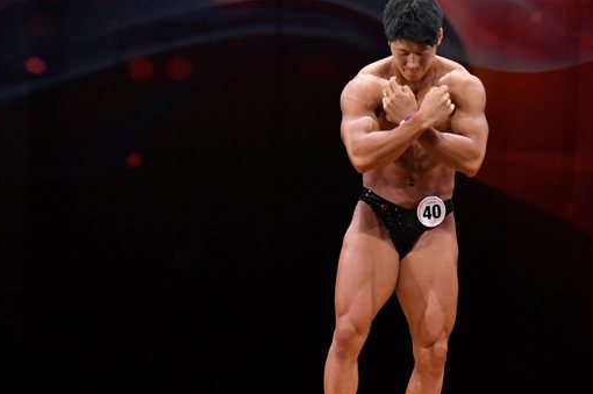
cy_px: 243
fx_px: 6006
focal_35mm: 365
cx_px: 418
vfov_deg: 3.8
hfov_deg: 5.6
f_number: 5.6
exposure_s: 1/400
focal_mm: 160
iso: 4000
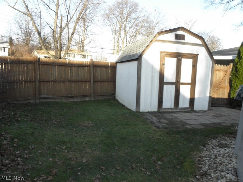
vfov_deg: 53.1
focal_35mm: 26
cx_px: 122
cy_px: 91
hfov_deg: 67.3
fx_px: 183
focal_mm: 4.6
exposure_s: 1/60
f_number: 5.6
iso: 64
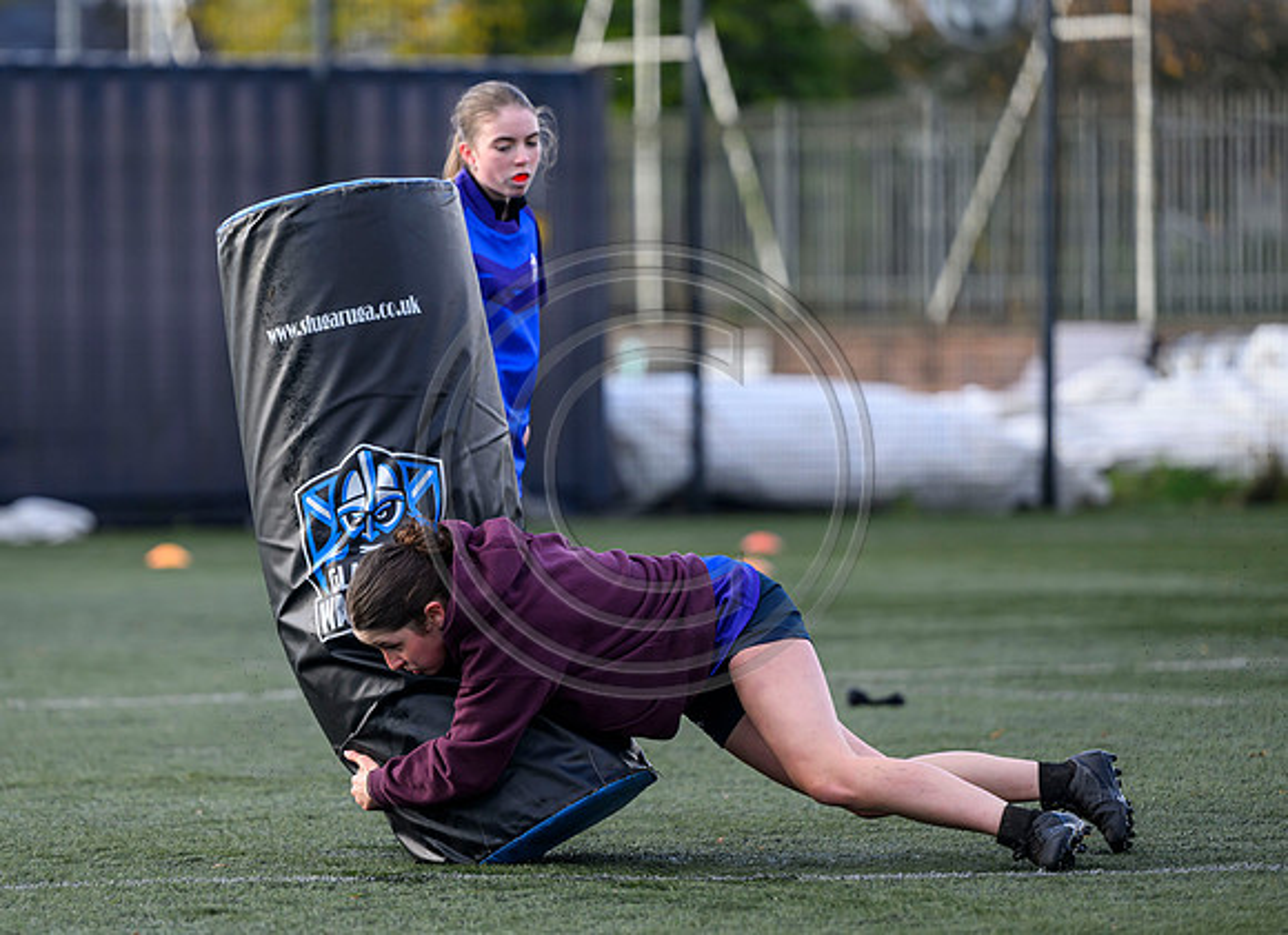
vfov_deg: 6.4
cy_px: 459
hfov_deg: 8.8
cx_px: 548
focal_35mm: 226
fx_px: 8325
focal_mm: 180
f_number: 3.2
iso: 500
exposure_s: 1/1250
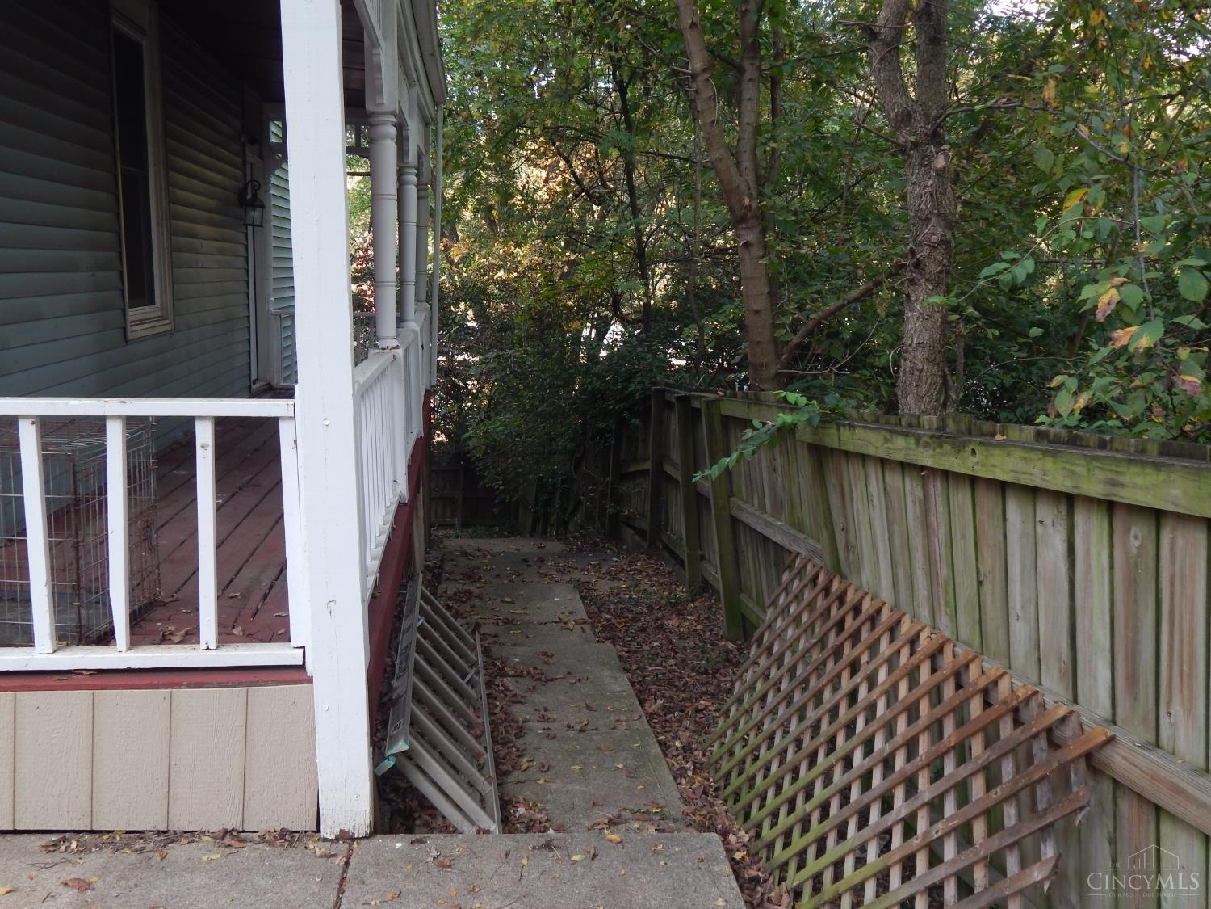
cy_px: 454
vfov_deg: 40.7
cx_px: 606
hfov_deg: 52.6
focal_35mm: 35
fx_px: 1224
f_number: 3.3
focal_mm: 6.1
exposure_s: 1/80
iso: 125
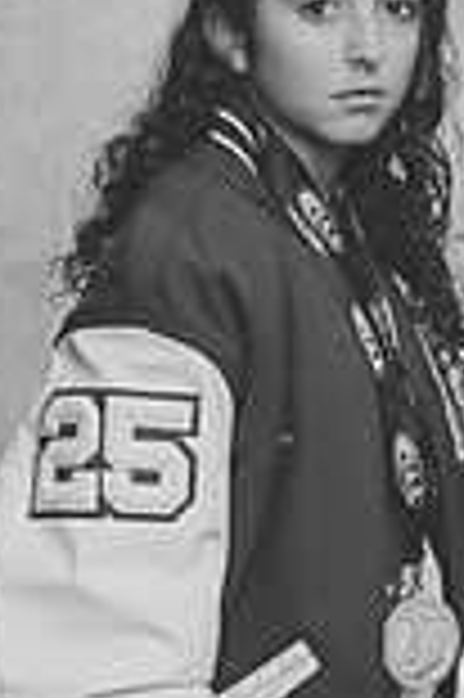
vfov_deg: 10.1
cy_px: 338
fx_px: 3933
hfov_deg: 6.7
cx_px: 428
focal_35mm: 203
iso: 280
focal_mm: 70
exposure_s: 1/250
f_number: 2.8
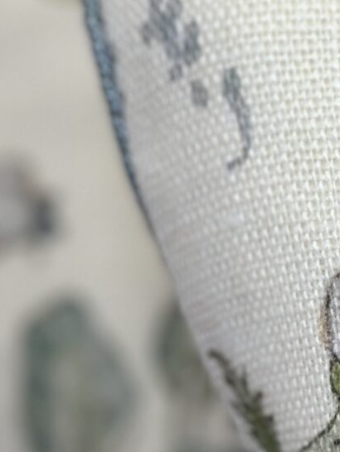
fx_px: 2944
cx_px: 377
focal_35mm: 225
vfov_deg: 8.7
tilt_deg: -17.9
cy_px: 493
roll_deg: +1.4
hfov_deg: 6.6
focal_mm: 6.86
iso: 80
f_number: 1.78
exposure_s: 1/428
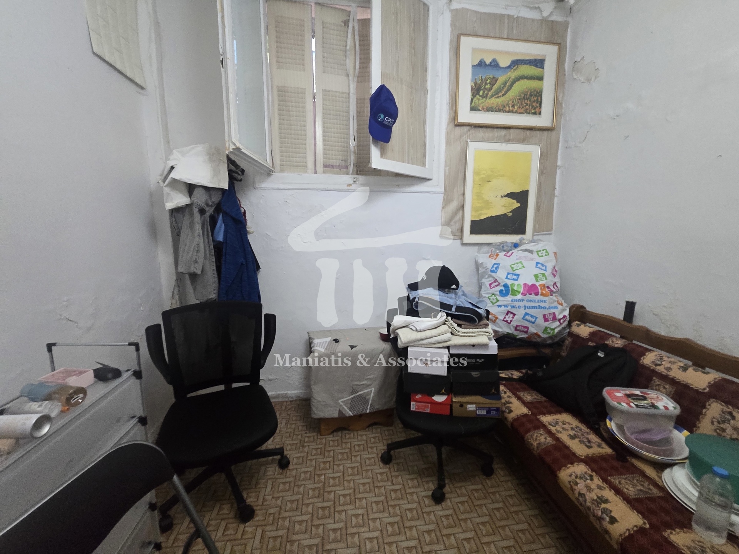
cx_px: 370
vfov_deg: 89.9
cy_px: 277
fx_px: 278
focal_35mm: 13
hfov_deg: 106.2
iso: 800
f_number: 2.2
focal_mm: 2.2
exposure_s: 1/50
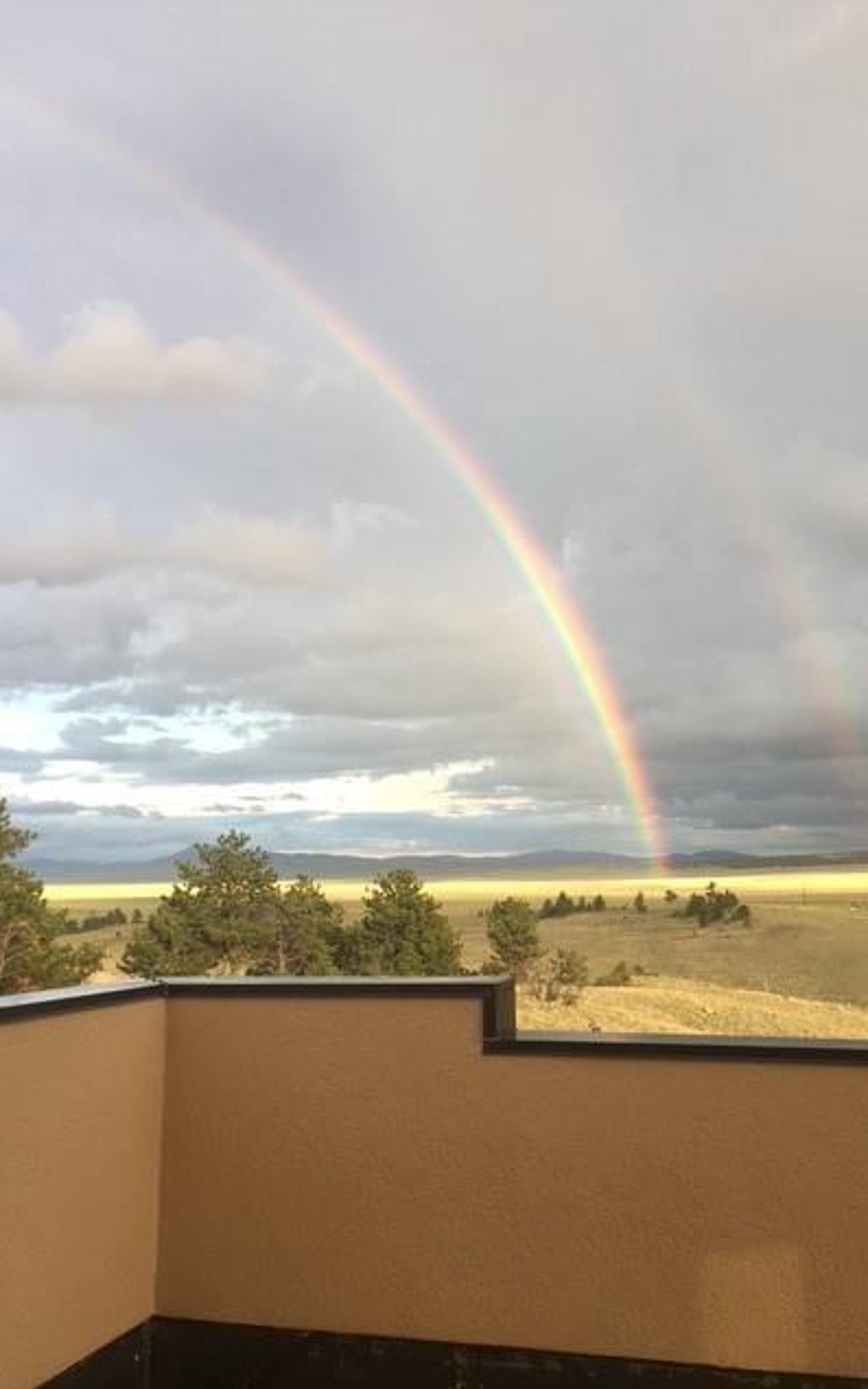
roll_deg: +0.2
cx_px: 518
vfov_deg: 61.2
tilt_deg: +10.3
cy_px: 696
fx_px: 1173
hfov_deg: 40.4
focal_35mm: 31
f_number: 2.2
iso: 32
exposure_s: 1/128
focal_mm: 4.15
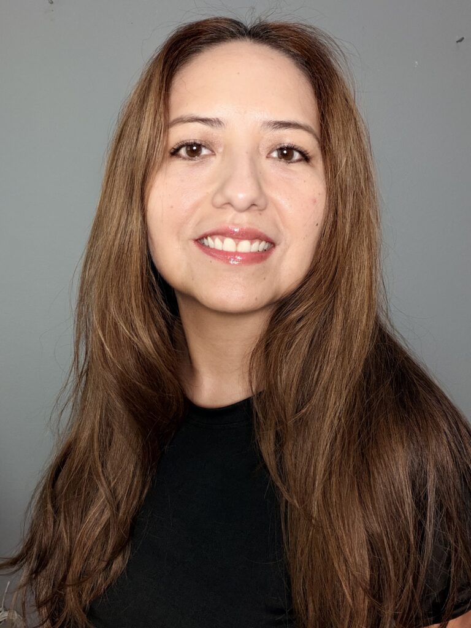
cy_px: 314
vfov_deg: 60.0
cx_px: 236
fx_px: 544
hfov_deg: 46.8
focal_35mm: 30
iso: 80
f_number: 1.9
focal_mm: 2.71
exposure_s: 1/70
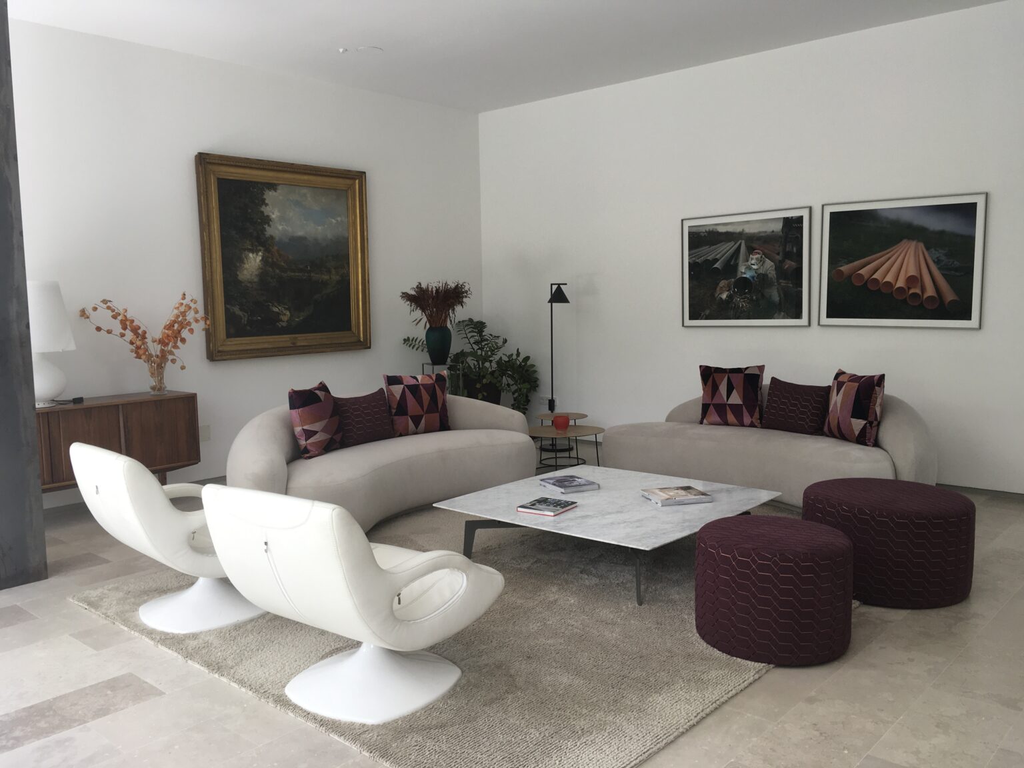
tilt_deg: -7.3
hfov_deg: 61.7
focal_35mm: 29
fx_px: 858
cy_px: 384
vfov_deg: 48.2
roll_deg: +1.2
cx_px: 512
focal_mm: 4.15
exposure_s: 1/50
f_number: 2.2
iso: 25
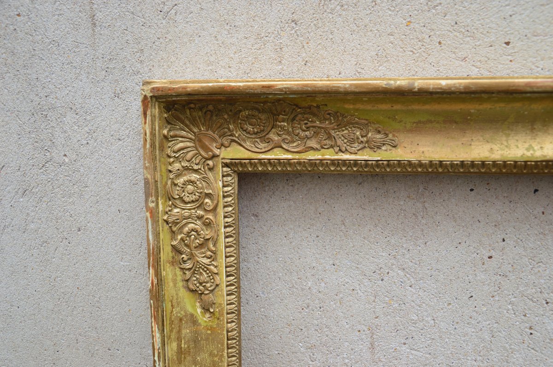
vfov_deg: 35.4
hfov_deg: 51.3
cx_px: 276
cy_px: 184
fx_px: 576
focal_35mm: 38
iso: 100
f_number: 4
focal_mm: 25
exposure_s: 1/80
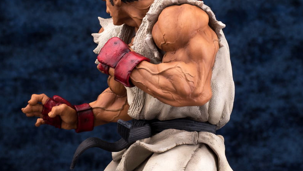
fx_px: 892
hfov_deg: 19.3
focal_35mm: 111
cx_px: 152
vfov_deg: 10.9
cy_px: 157
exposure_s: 1/125
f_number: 11
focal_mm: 70
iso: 64
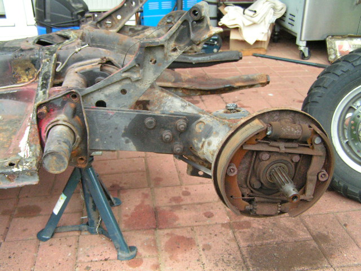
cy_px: 136
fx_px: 396
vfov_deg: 37.7
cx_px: 180
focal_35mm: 38
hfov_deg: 49.0
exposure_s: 1/40
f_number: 2.8
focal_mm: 6.3
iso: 200
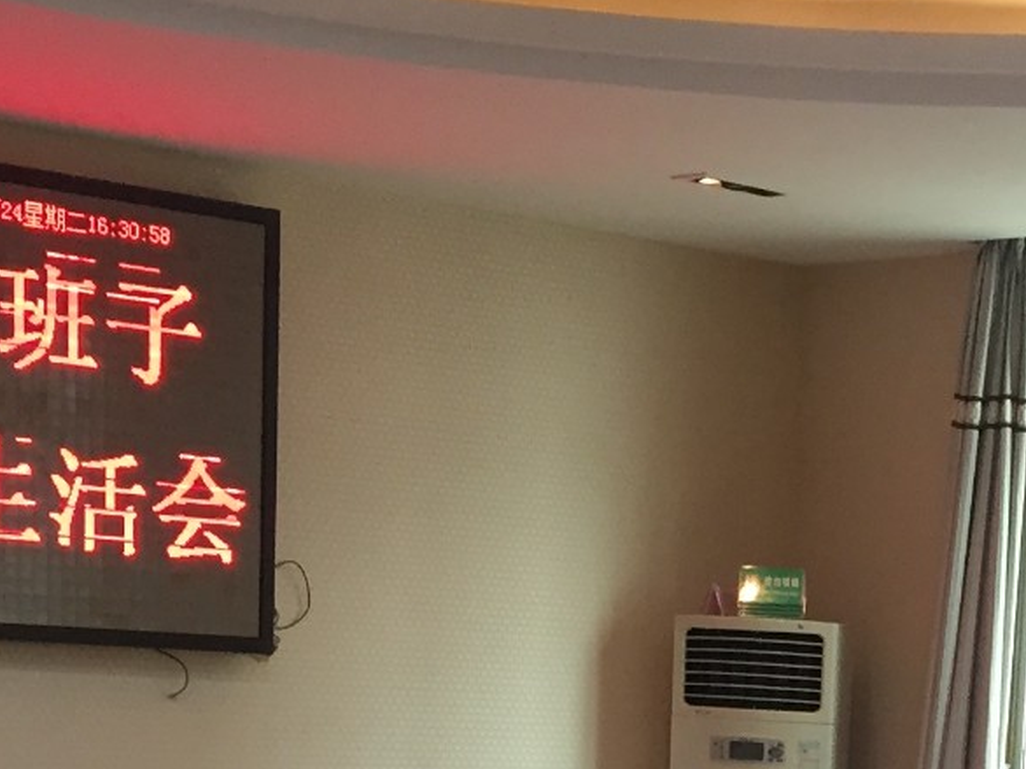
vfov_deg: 14.0
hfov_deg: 19.5
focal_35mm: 99
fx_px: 2933
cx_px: 930
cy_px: 1160
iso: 100
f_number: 2.2
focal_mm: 4.15
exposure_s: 1/30
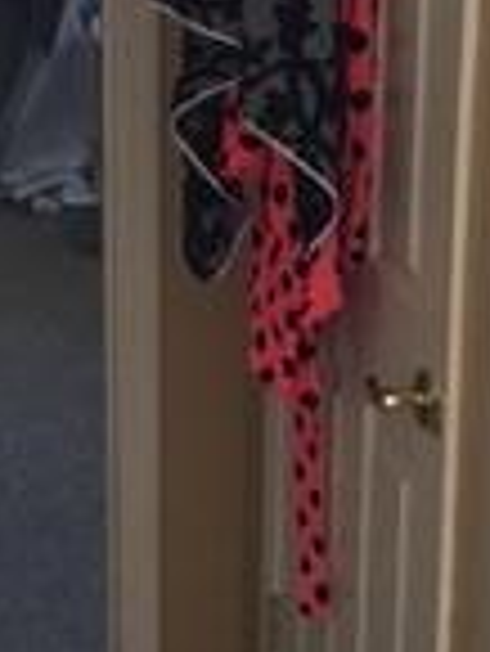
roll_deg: -0.8
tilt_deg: -21.2
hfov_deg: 11.6
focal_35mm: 128
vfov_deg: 15.3
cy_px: 526
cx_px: 279
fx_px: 2412
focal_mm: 4.15
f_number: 2.2
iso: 100
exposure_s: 1/30
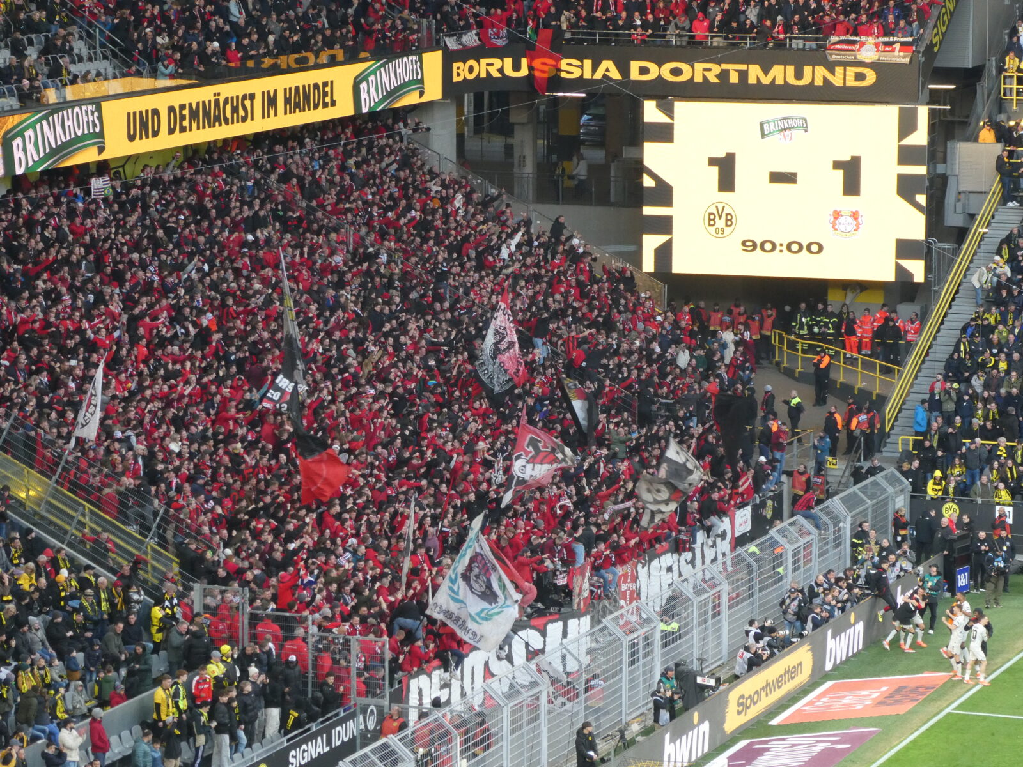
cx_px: 512
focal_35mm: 135
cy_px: 384
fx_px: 3990
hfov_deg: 14.6
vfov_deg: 11.0
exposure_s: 1/80
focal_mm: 24.2
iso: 400
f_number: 5.3
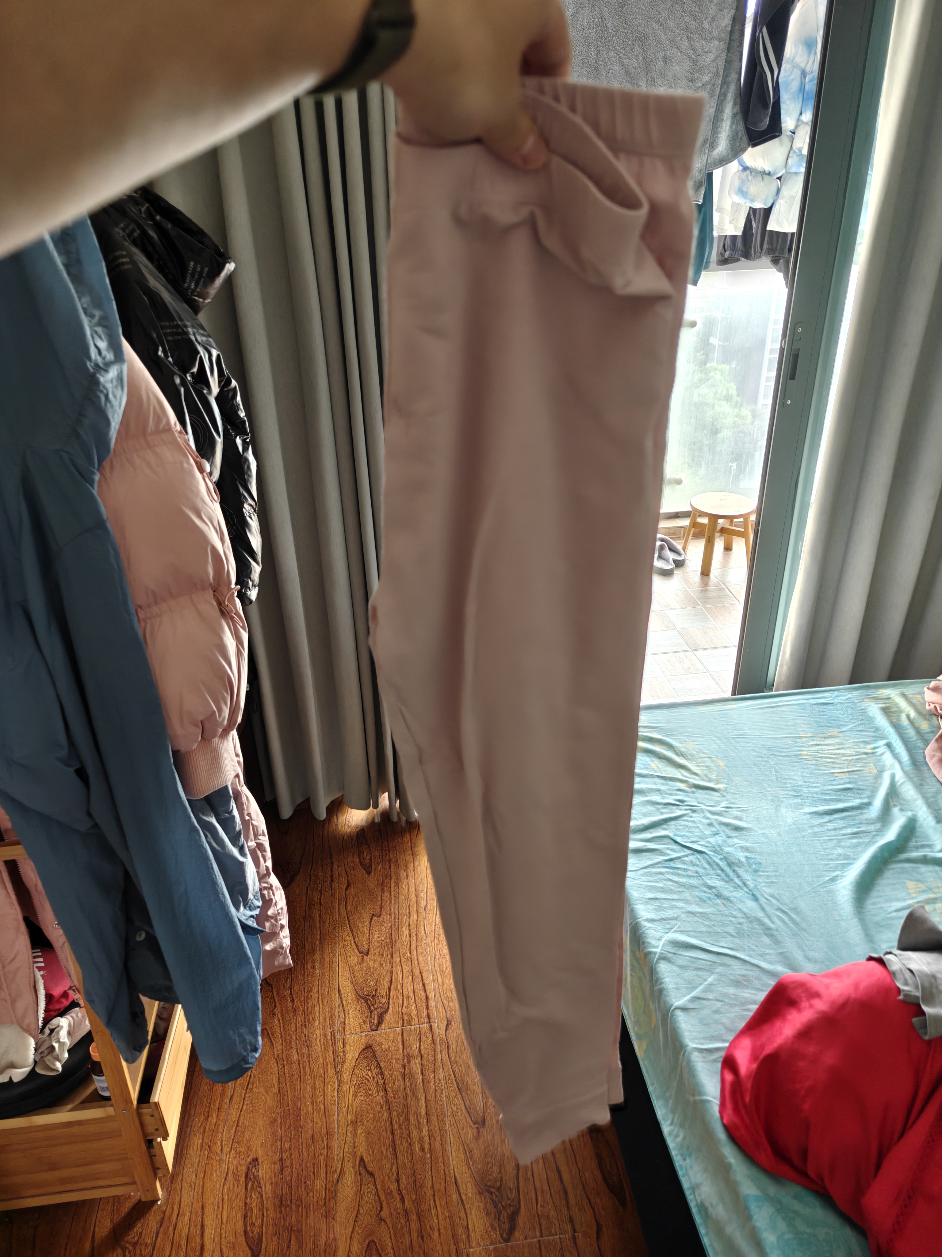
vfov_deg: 73.9
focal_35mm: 23
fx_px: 835
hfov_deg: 58.9
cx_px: 471
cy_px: 628
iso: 1250
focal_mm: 6.06
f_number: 1.6
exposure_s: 1/62
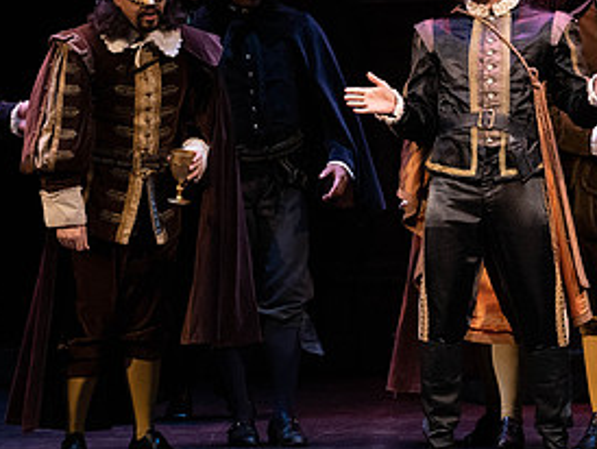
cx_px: 447
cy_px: 102
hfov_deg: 4.9
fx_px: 7025
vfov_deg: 3.7
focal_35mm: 407
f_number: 10
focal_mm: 194
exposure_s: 1/250
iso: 5000
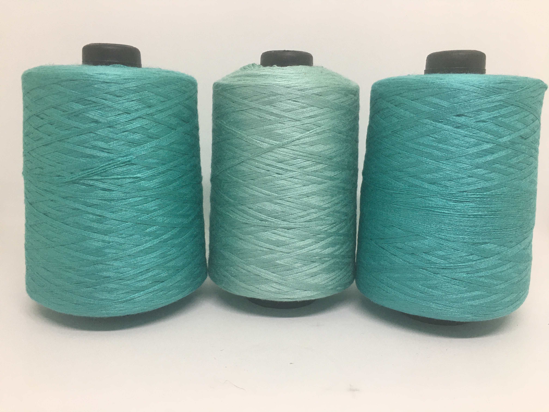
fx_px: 460
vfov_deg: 48.2
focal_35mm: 29
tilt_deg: -8.4
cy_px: 206
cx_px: 274
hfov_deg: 61.7
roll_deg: -1.4
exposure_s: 1/33
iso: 32
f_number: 2.2
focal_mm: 4.15
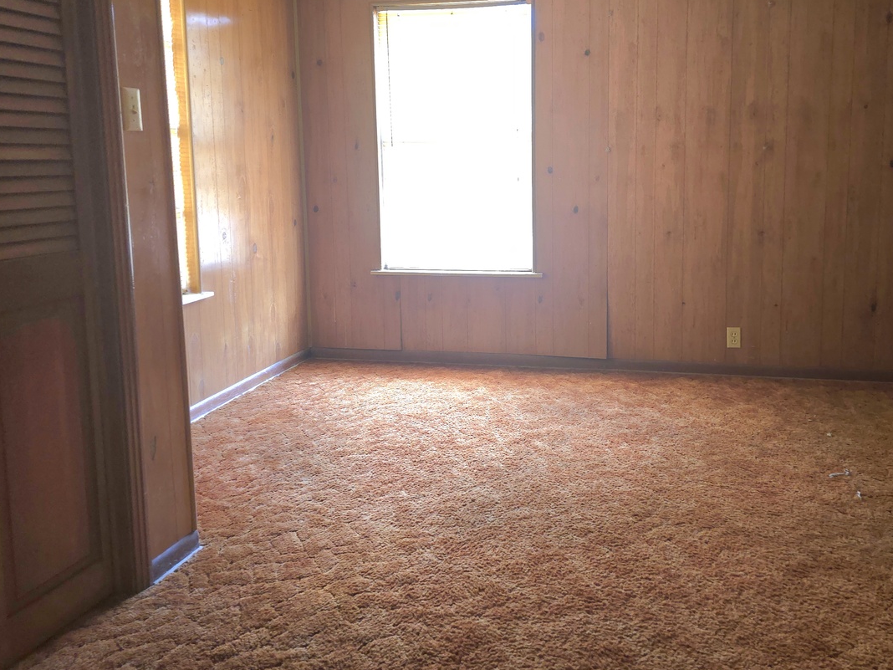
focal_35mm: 31
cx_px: 498
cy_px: 262
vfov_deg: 45.2
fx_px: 800
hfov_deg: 58.2
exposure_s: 1/24
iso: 250
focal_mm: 6.3
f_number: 1.7
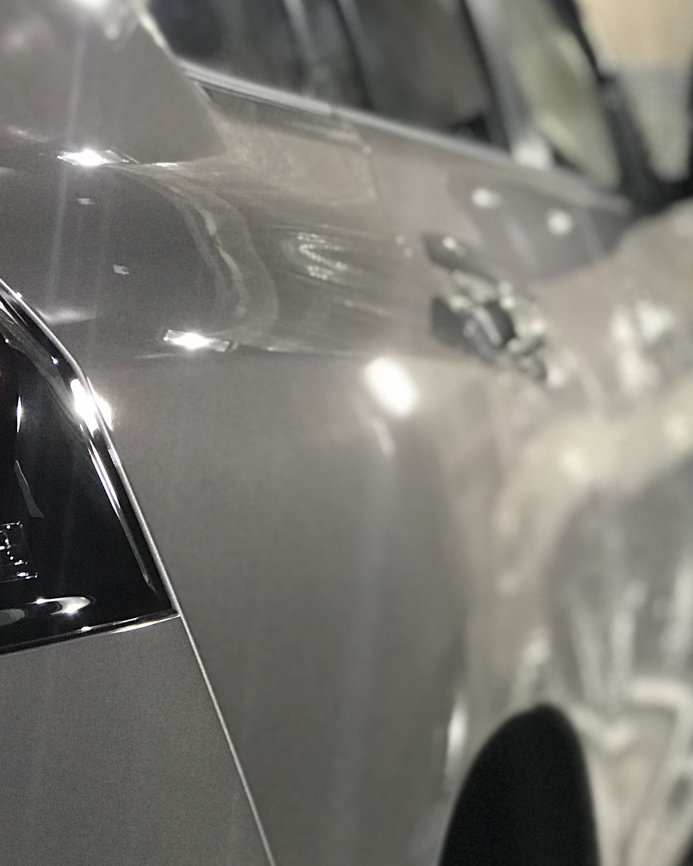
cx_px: 201
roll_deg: +3.2
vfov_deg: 16.0
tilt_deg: -1.6
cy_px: 272
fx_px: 3076
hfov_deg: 12.8
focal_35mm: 120
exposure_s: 1/60
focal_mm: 6.6
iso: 200
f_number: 2.8
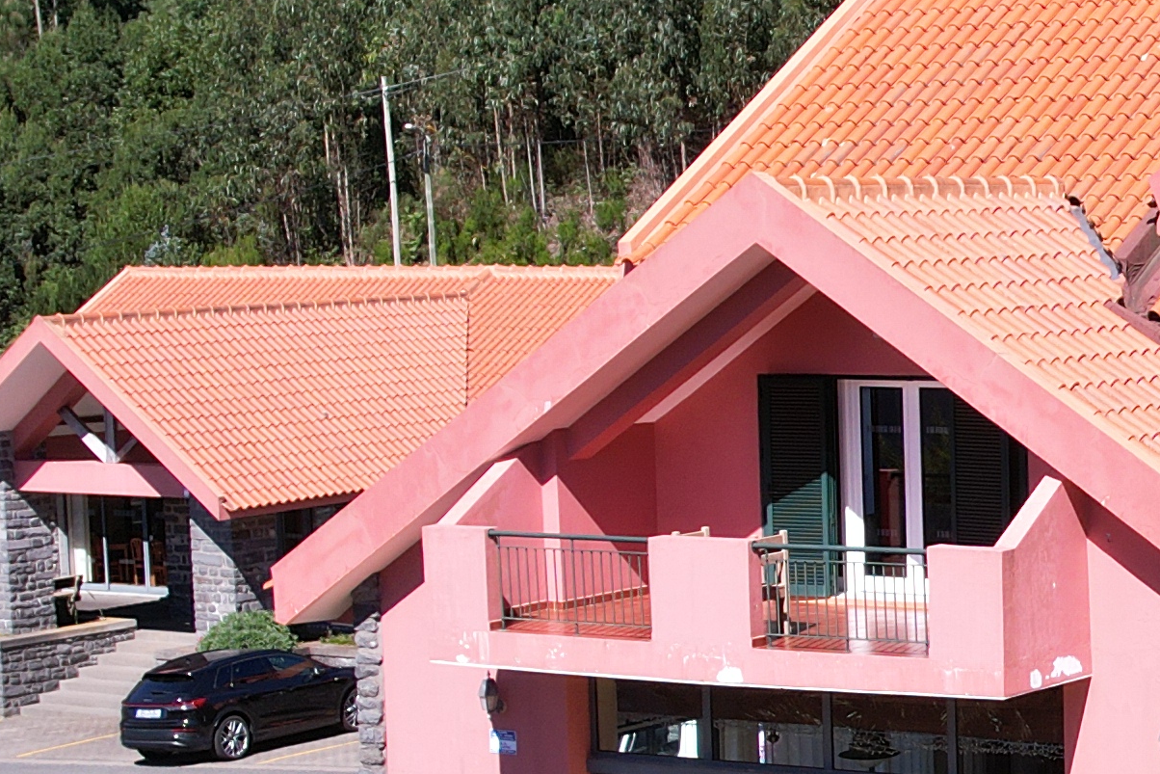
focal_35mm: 100
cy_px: 512
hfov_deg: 19.2
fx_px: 3222
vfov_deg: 13.7
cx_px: 1394
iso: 110
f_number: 2.8
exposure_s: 1/1250
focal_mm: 8.38
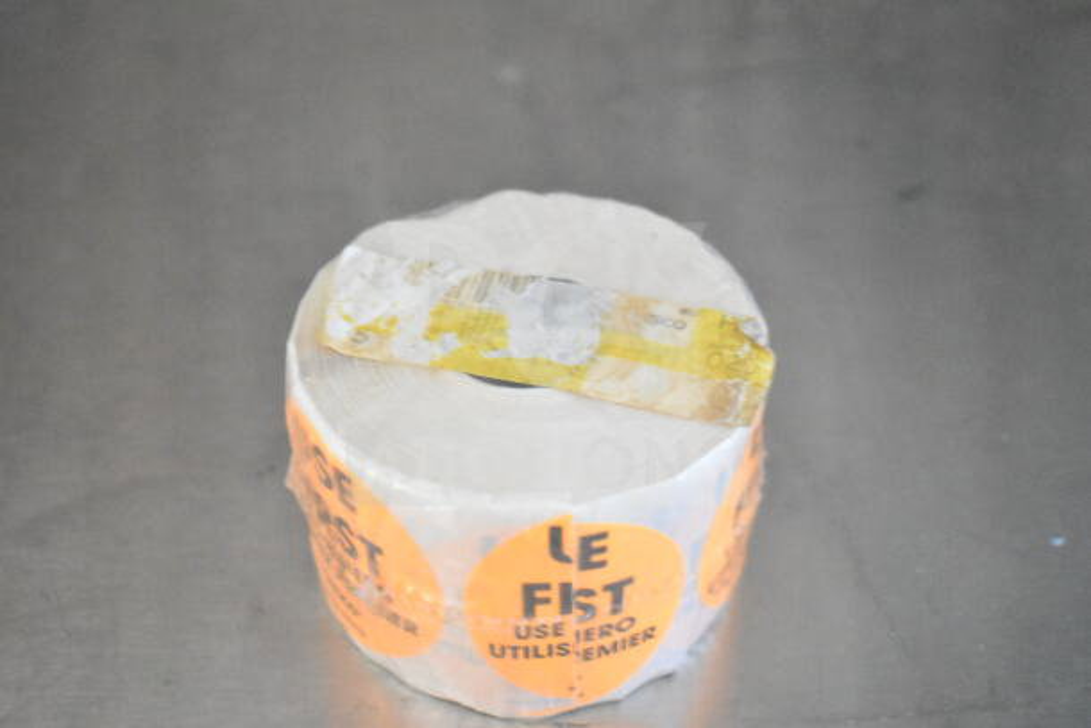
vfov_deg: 26.5
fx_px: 1546
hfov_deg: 38.9
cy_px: 364
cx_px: 546
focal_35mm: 51
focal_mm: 34
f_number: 4.5
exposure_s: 1/50
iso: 14400
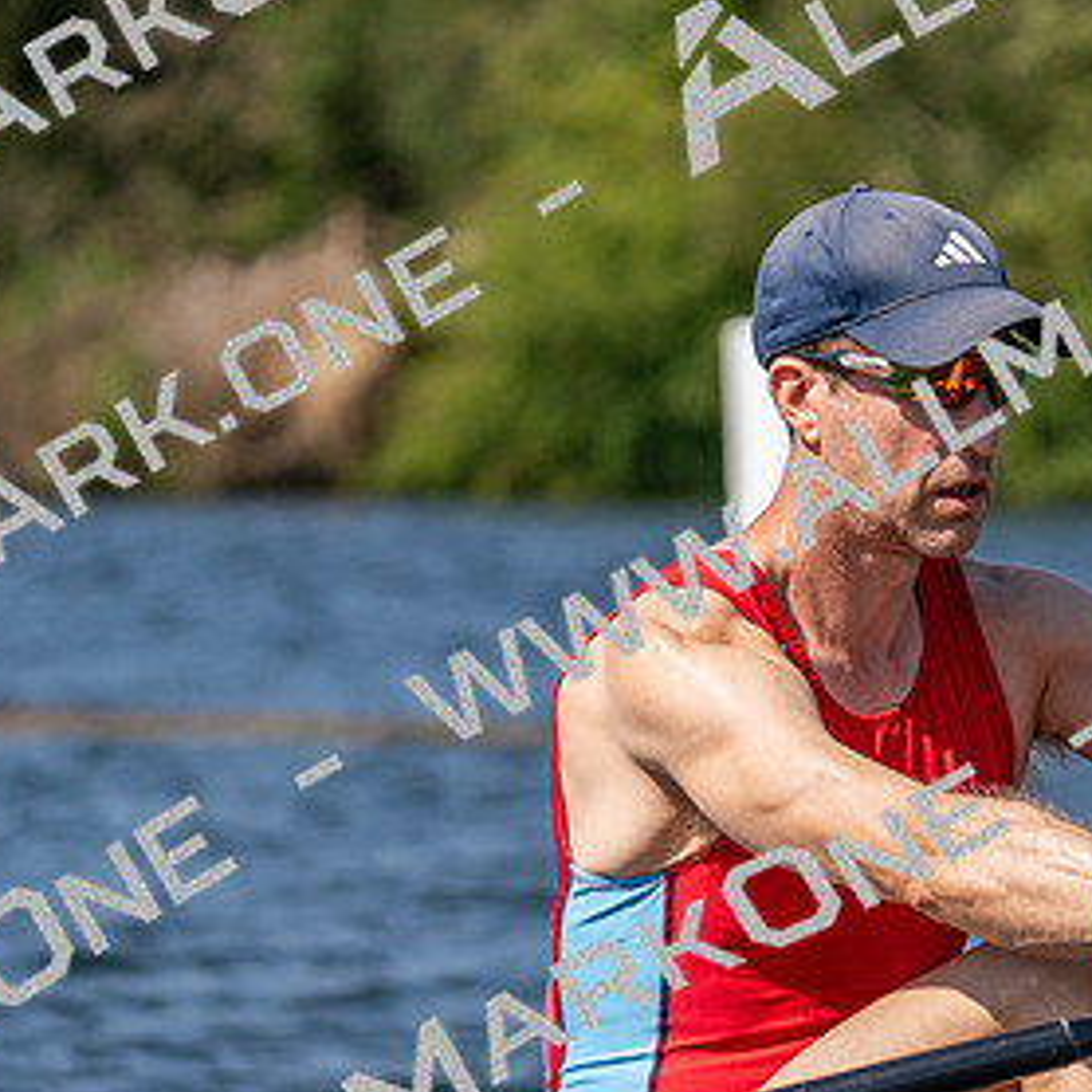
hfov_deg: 4.5
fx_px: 13776
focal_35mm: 386
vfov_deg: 4.5
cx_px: 892
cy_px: 752
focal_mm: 218
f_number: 5.6
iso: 200
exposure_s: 1/2000
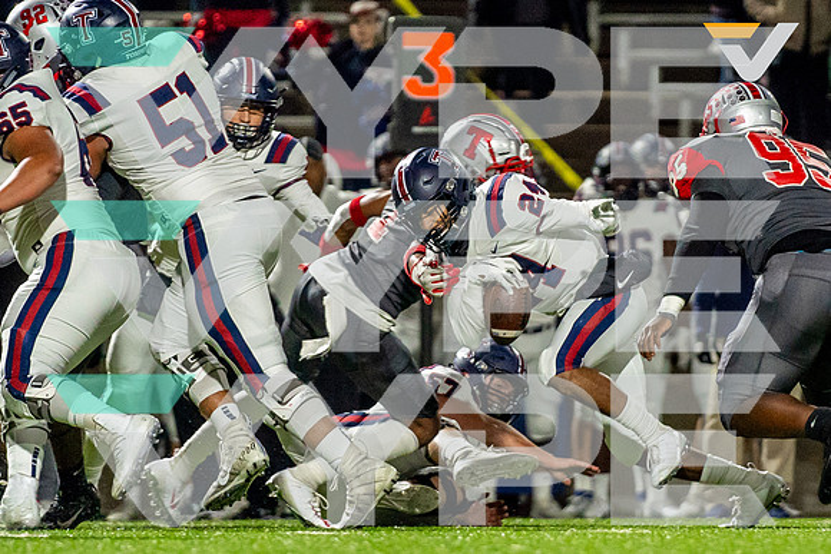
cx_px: 486
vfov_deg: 2.7
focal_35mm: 506
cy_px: 262
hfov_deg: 4.1
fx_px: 11674
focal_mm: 200
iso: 1600
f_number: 2.8
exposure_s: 1/1000
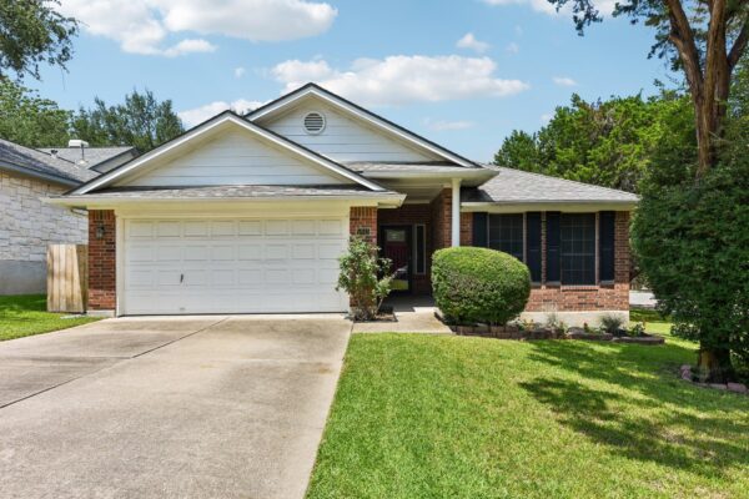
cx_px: 374
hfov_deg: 81.2
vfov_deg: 59.5
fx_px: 437
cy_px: 250
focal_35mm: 21
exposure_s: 1/400
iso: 100
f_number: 8
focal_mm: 21
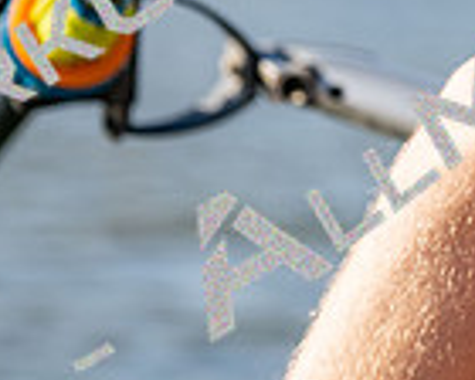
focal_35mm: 524
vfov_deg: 2.9
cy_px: -185
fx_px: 7366
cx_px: 886
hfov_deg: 3.7
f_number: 1.8
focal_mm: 135
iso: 64
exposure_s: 1/3200
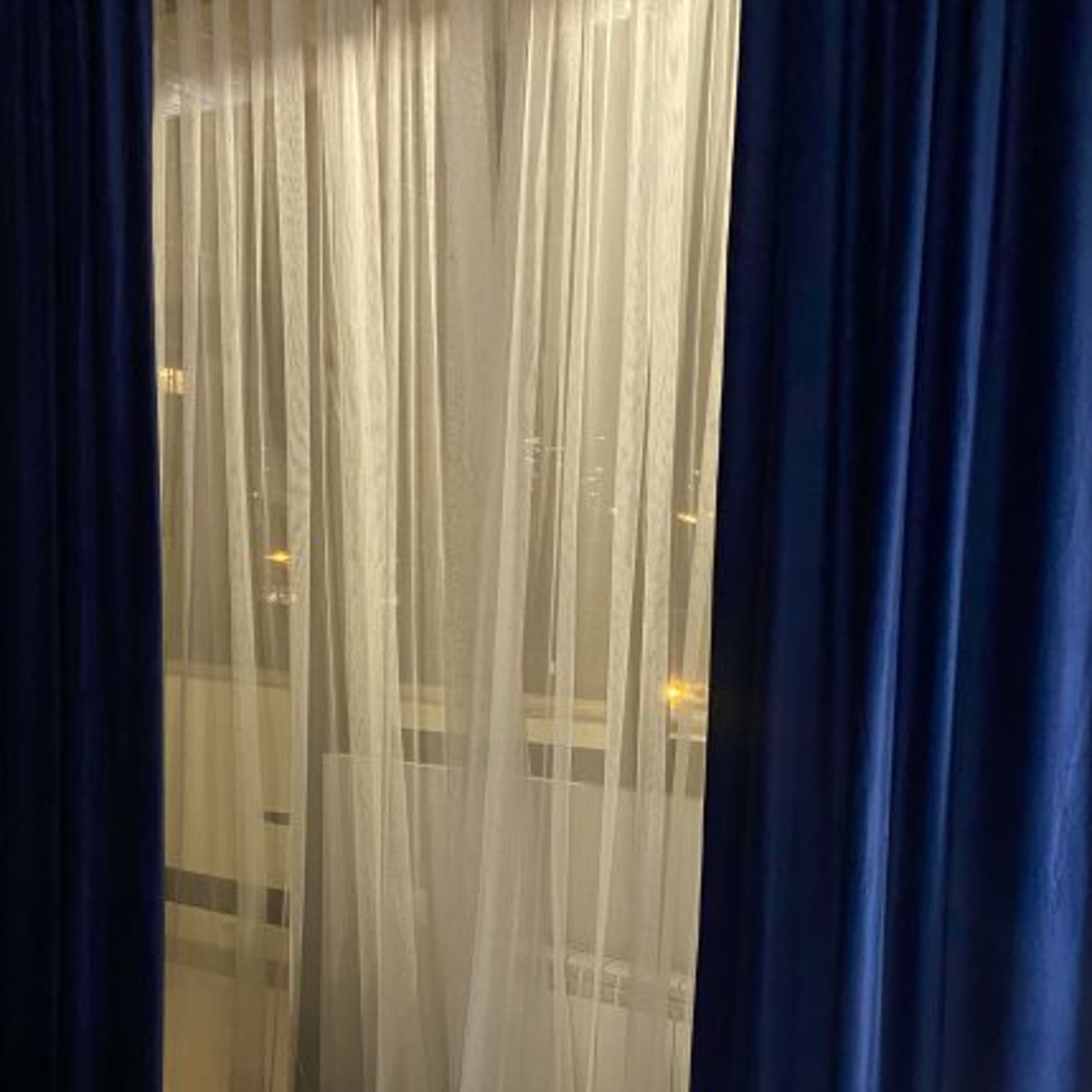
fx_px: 1463
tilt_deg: -5.3
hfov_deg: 40.9
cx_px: 523
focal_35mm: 41
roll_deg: -0.4
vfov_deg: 40.4
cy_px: 731
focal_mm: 4.25
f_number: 1.8
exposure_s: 1/25
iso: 640
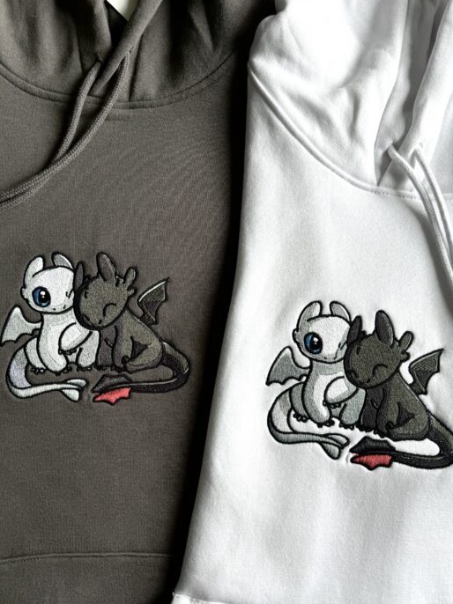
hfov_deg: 49.7
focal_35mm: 28
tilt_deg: -84.5
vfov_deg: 63.4
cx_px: 207
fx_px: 489
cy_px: 320
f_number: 1.78
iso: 64
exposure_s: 1/121
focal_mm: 6.76
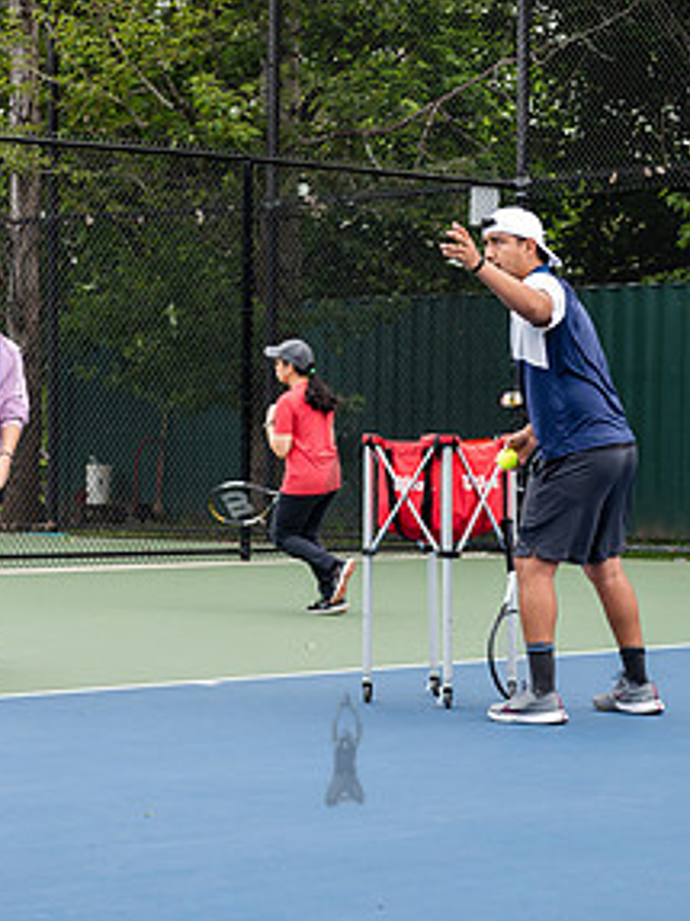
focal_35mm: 113
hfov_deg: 13.1
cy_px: 437
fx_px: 3005
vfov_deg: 17.4
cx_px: 373
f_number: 4
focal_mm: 55
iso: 200
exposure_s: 1/400
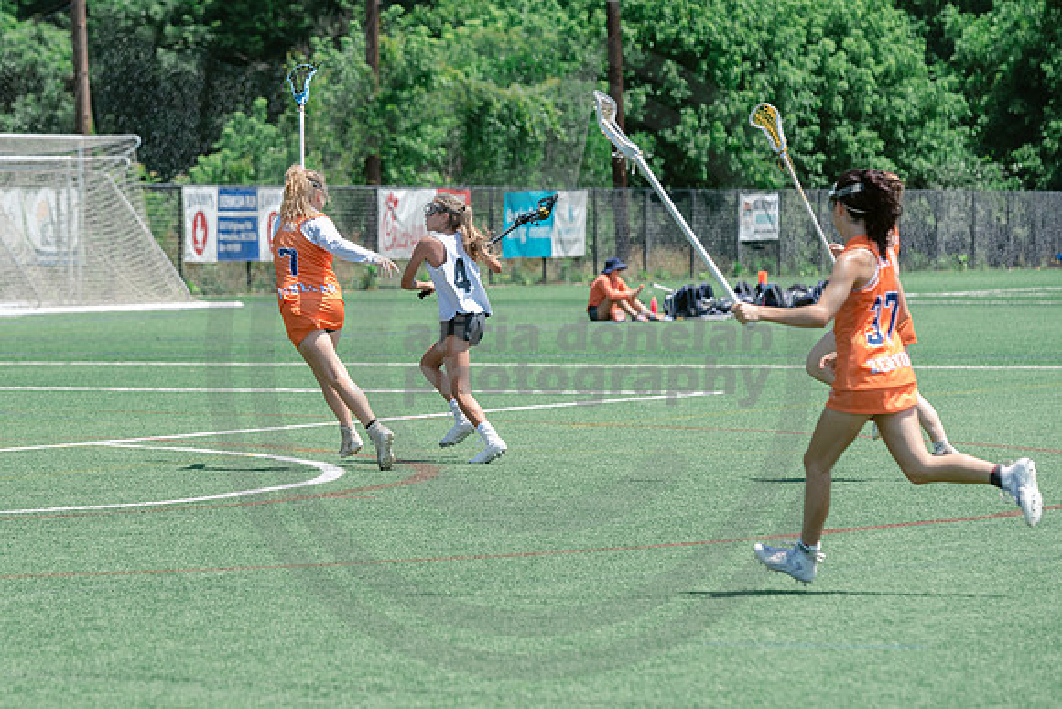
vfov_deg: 5.6
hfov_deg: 8.3
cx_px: 301
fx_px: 7297
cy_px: 302
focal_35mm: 247
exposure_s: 1/1600
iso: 400
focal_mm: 160
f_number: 5
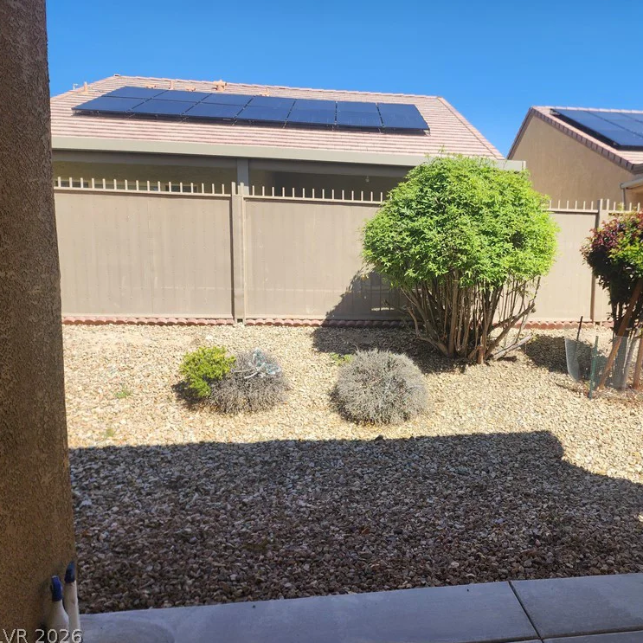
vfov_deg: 57.3
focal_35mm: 28
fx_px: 588
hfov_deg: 56.0
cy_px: 318
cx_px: 431
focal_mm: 6.4
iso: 12
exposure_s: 1/730
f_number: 1.8
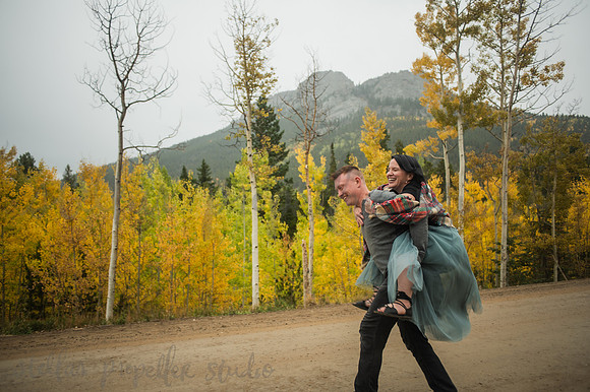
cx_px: 295
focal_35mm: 28
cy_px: 196
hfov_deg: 65.5
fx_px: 459
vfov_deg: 46.4
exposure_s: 1/160
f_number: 2.8
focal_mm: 28
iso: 320
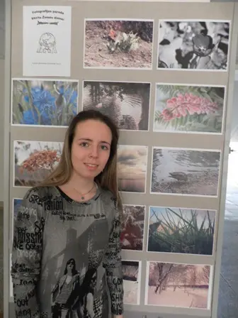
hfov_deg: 53.1
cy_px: 159
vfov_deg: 67.3
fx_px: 238
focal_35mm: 26
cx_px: 119
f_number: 2.8
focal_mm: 4.6
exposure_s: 1/8
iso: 400
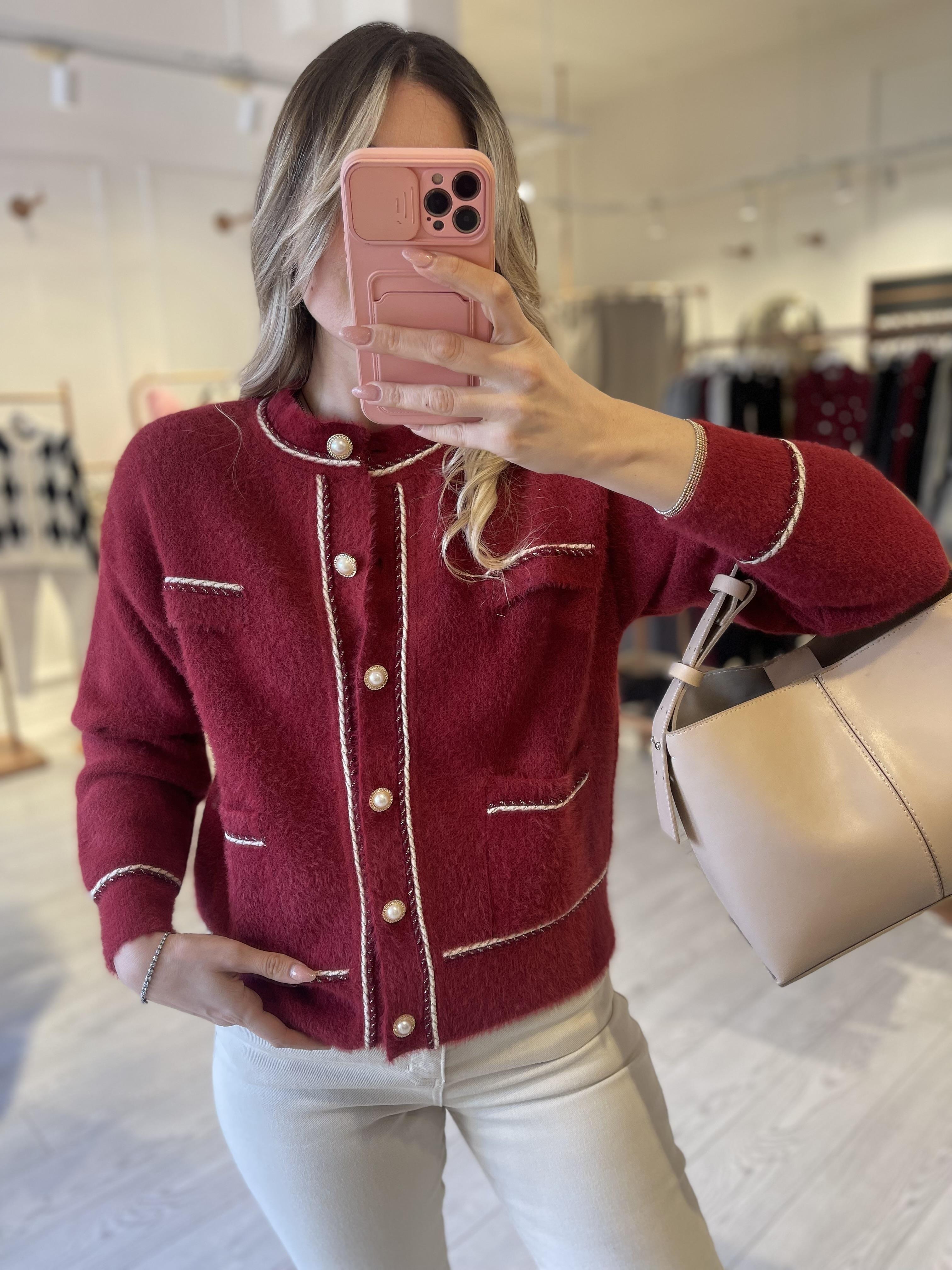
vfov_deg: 67.3
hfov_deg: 53.1
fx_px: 953
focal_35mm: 26
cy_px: 635
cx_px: 476
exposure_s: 1/100
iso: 80
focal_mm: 5.1
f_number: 1.6
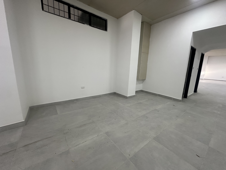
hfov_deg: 102.1
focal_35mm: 14
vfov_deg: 85.7
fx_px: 91
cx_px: 113
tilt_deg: -9.8
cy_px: 85
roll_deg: -3.3
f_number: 2.2
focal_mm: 2.22
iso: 200
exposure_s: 1/120
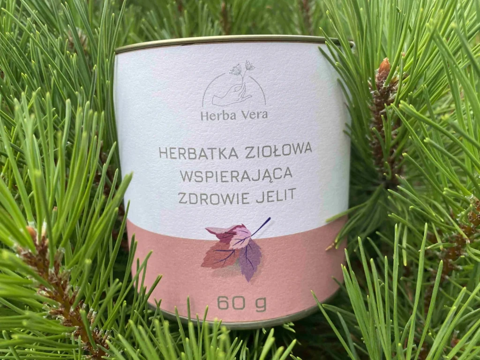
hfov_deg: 69.4
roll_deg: -5.0
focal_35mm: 25
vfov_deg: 54.9
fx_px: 347
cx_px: 240
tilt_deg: -31.5
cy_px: 180
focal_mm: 4.25
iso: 32
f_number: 1.8
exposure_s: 1/1025
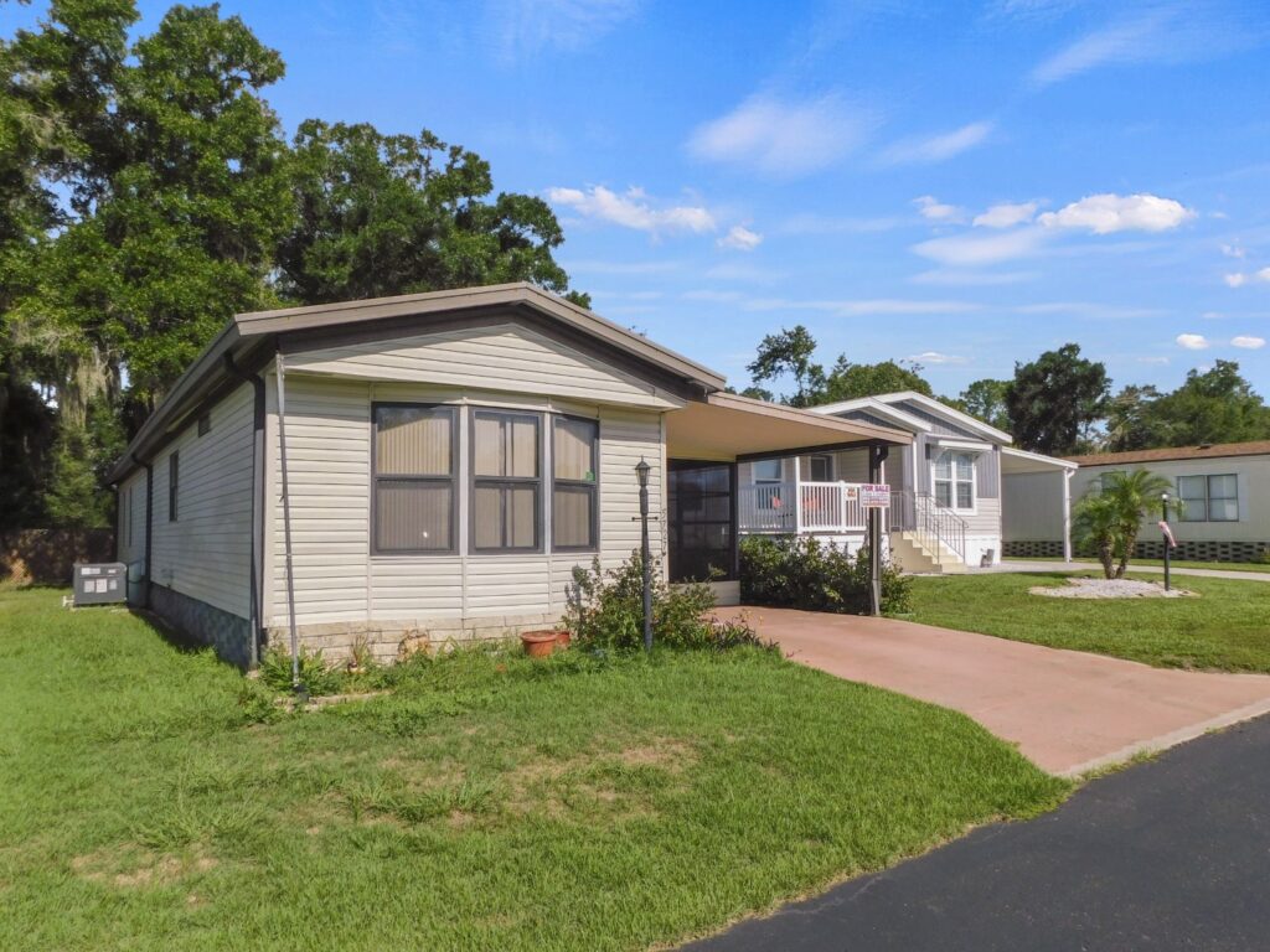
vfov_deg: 58.9
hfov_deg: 73.9
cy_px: 476
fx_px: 844
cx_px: 635
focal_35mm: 23
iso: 125
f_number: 6
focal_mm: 4
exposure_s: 1/640
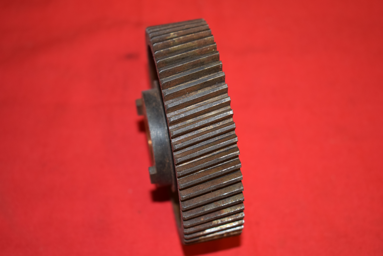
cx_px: 192
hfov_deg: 29.9
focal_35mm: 68
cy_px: 128
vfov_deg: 20.2
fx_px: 718
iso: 640
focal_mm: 45
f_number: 5
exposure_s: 1/60
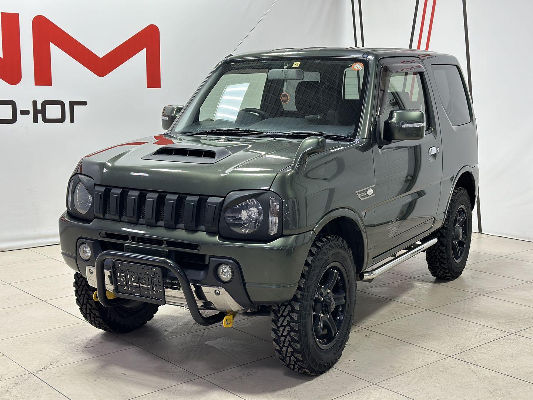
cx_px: 266
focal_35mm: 48
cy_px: 200
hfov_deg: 39.7
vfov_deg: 30.3
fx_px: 739
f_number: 1.78
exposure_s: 1/100
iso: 160
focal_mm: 6.86
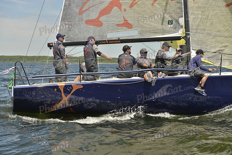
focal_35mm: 70
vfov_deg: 19.5
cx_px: 116
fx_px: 451
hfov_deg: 28.8
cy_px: 78
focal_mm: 70
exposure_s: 1/1600
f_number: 6.3
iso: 280
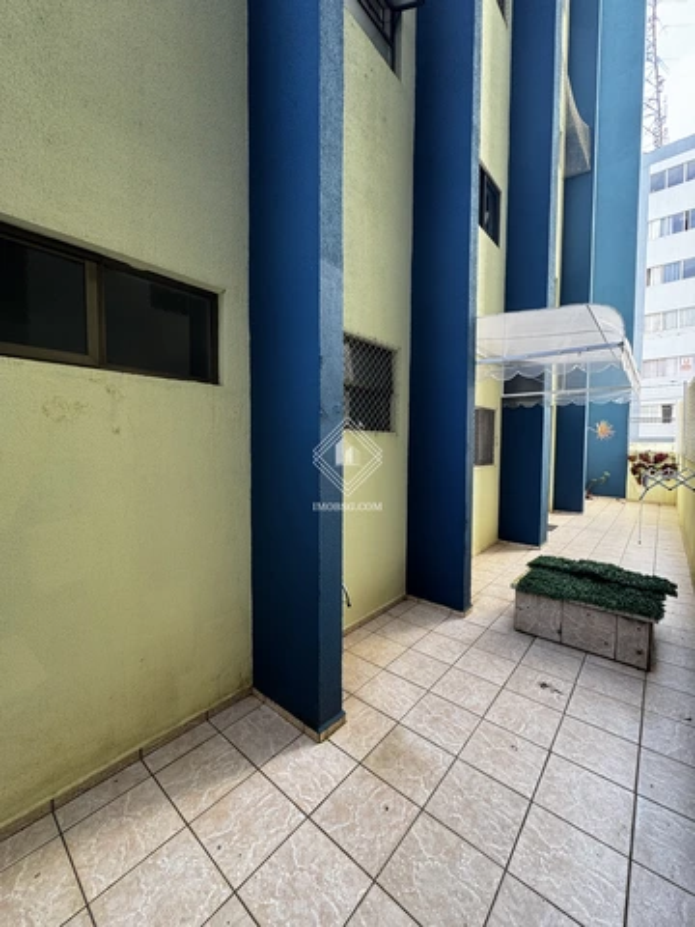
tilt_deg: -1.7
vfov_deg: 102.1
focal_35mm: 14
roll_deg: +0.1
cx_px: 348
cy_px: 464
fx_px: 375
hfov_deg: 85.7
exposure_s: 1/99
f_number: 2.2
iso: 80
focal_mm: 2.22
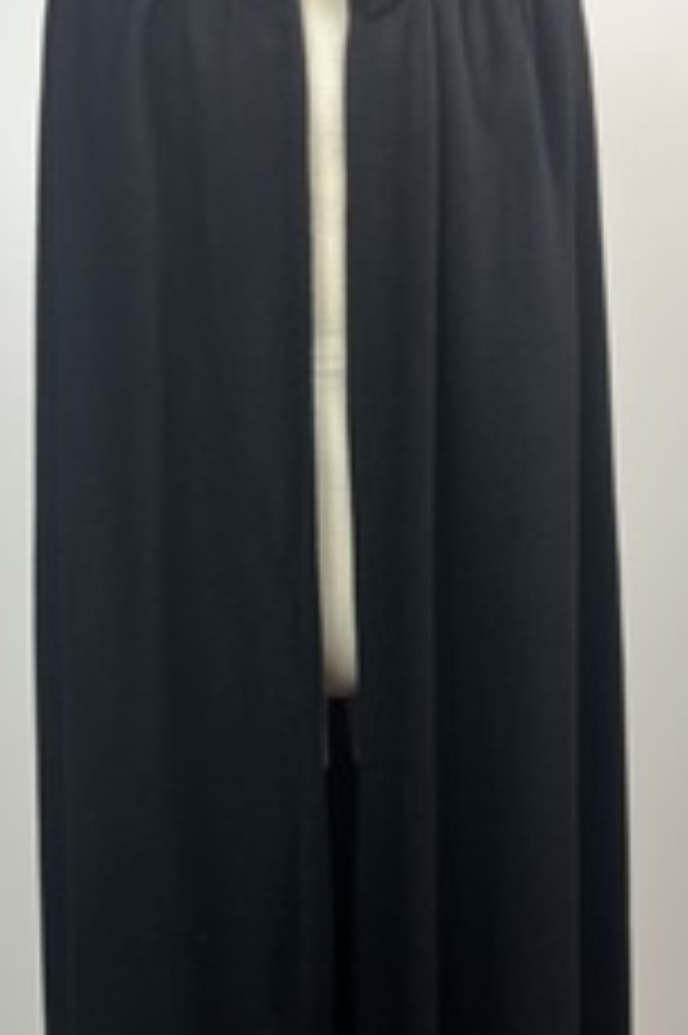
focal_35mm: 47
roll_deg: +0.3
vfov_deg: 41.7
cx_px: 342
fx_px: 1349
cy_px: 637
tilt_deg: -2.0
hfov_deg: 28.6
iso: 50
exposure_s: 1/120
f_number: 1.6
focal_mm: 5.1
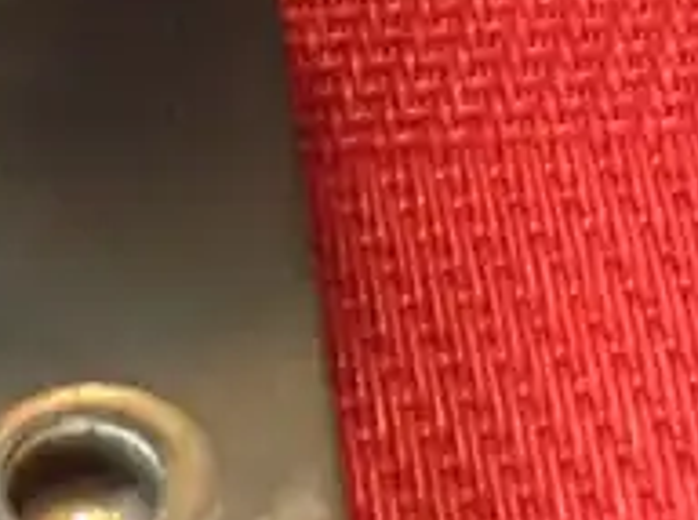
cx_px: 487
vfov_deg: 8.0
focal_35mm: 182
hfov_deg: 10.9
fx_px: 3661
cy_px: -124
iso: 80
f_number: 2.4
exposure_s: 1/15
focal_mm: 4.28
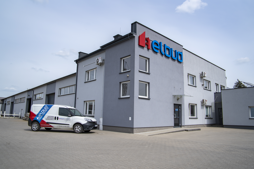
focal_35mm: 24
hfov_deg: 73.7
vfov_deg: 53.1
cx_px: 127
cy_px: 84
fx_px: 169
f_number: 2.8
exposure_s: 1/5000
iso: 200
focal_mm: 24
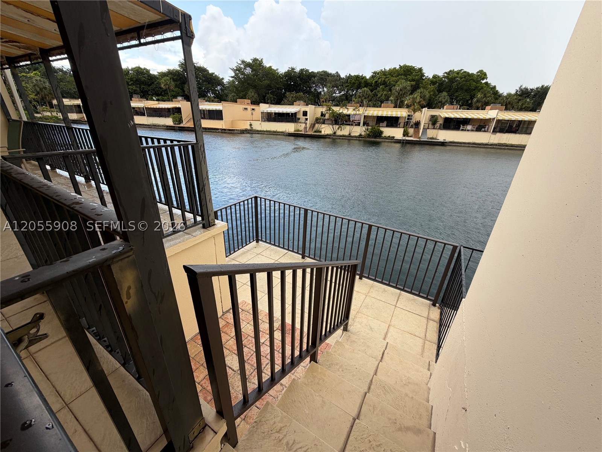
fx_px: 243
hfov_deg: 102.1
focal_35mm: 14
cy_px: 226
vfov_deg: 85.7
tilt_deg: -24.5
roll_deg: -1.9
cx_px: 301
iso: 50
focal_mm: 2.22
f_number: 2.2
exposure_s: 1/121
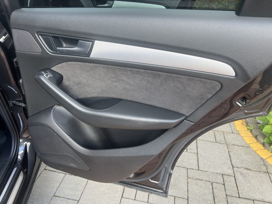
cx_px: 136
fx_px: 204
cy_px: 102
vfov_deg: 53.1
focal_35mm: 26
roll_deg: -3.7
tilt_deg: -32.3
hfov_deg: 67.3
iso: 40
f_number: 1.5
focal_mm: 5.7
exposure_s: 1/181
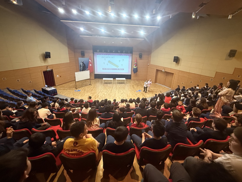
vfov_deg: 77.9
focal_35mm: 16
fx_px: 112
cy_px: 83
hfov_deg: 94.4
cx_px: 128
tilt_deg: -18.9
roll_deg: -3.0
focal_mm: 2.22
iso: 800
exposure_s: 1/50
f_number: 2.2
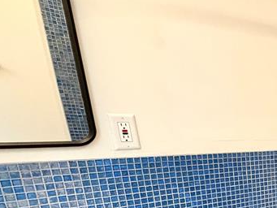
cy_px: 219
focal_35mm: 42
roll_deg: -2.6
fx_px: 336
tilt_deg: -16.8
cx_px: 400
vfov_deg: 31.2
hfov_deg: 29.8
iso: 320
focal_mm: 2.22
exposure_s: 1/60
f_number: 2.2
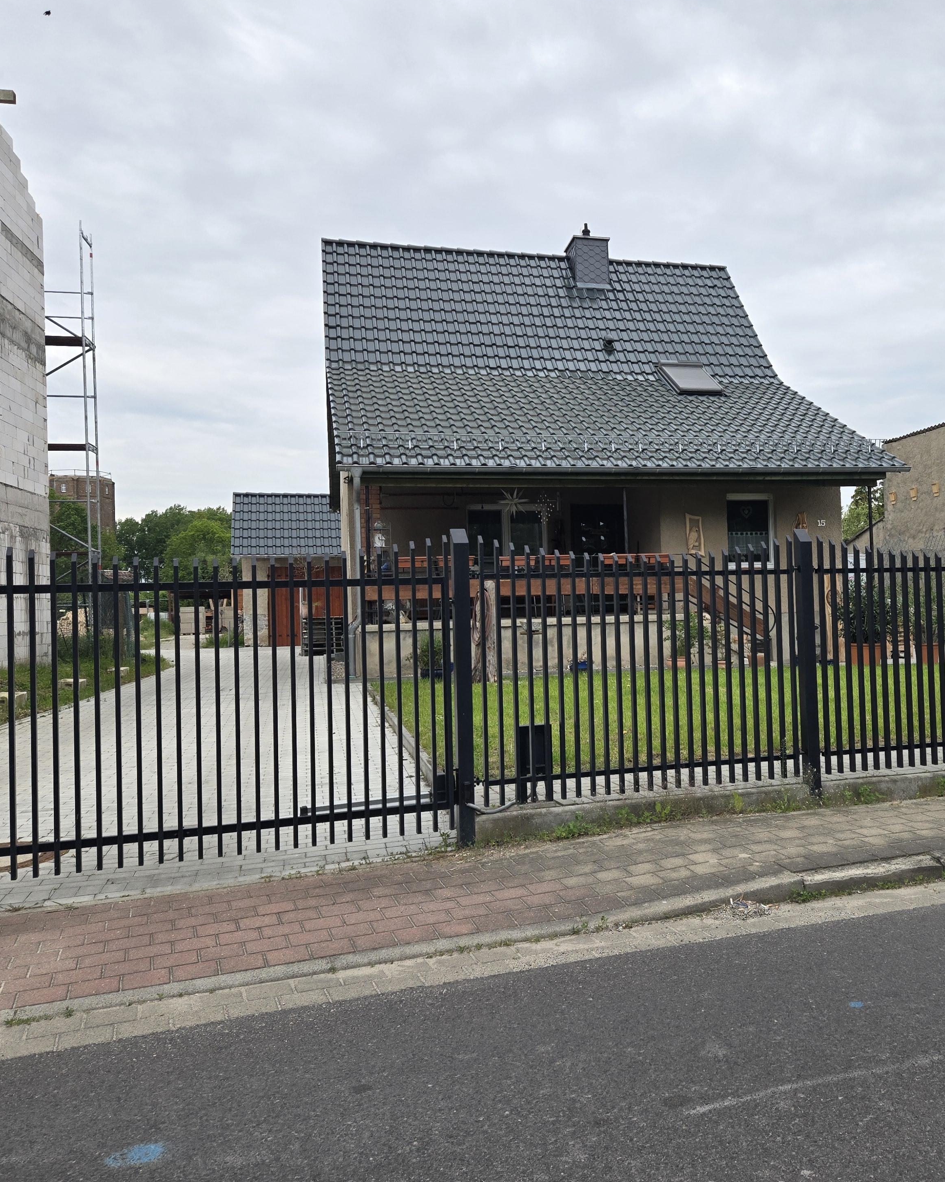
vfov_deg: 57.2
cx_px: 665
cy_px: 587
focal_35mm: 31
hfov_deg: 46.0
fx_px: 1084
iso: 64
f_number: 1.8
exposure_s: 1/2921
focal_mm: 5.4
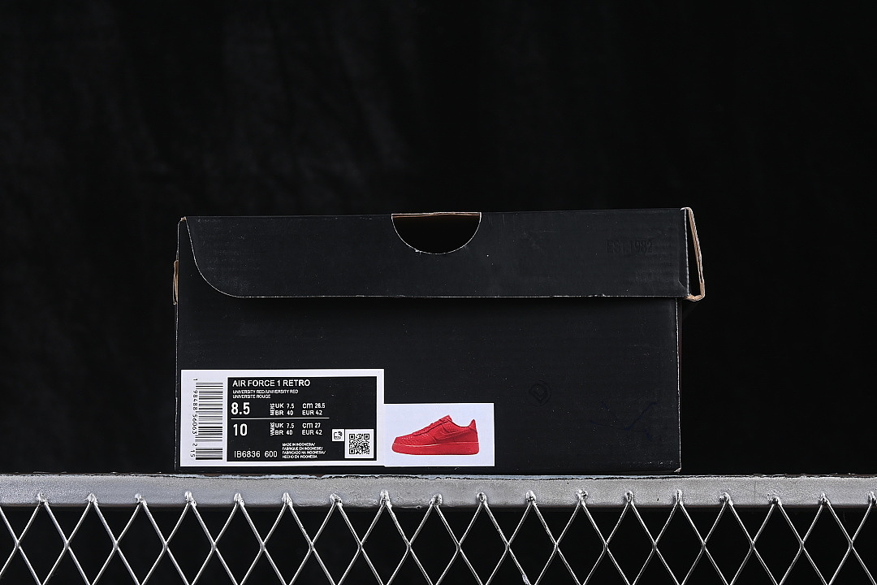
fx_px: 1827
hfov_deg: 27.0
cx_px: 438
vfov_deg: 18.2
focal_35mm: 75
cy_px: 292
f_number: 6.3
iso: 160
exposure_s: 1/60
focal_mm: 50
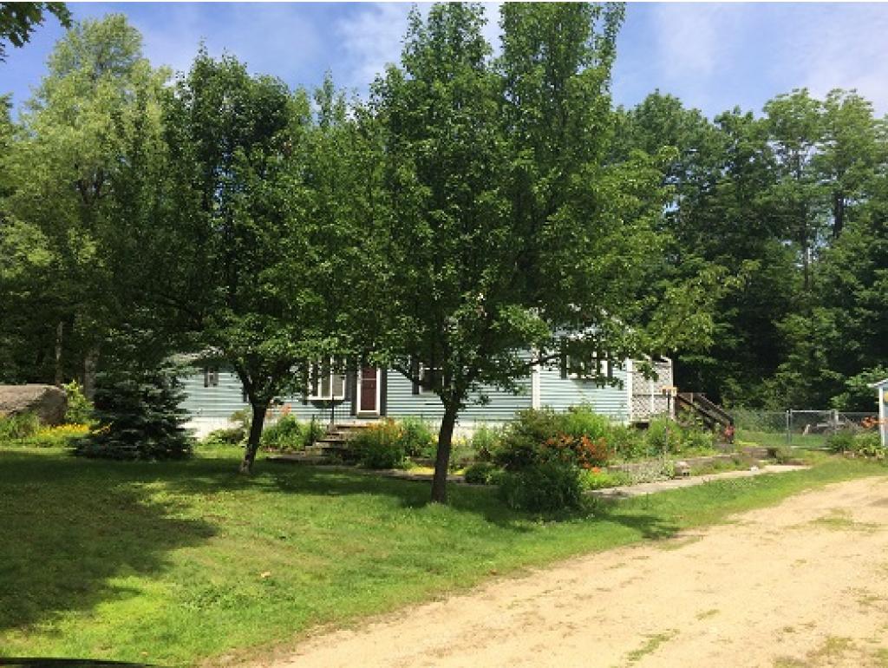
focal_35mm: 29
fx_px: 745
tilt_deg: +5.1
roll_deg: -0.3
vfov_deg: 48.3
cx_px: 444
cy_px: 334
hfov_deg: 61.6
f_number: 2.2
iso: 32
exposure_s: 1/1709
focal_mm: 4.15
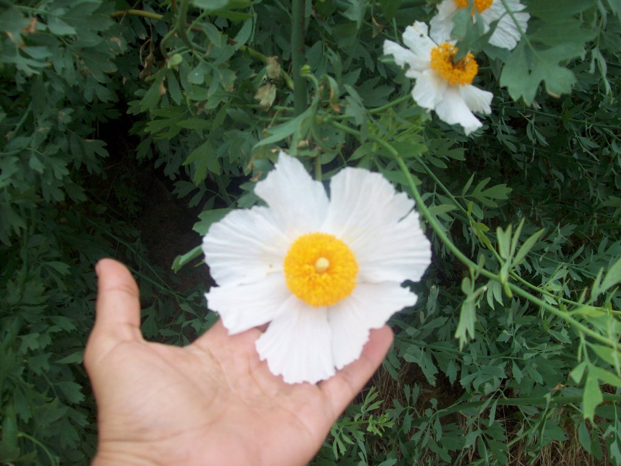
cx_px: 310
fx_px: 646
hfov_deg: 51.4
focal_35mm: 36
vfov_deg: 39.7
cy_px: 233
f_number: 2.7
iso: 80
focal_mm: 6
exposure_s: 1/223
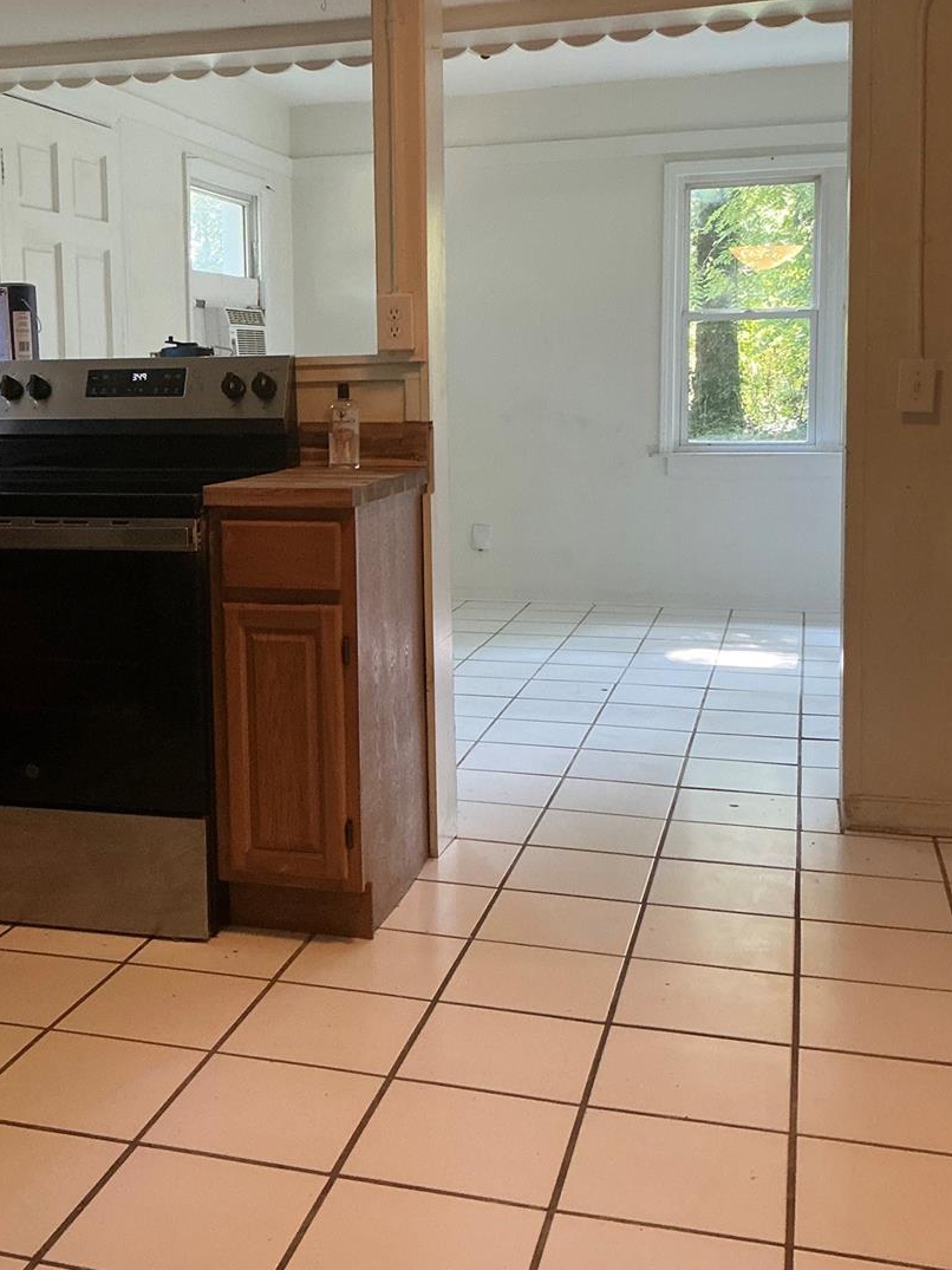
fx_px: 1467
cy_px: 514
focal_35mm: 40
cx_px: 305
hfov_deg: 35.5
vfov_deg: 46.6
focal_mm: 3
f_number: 1.8
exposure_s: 1/60
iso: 160
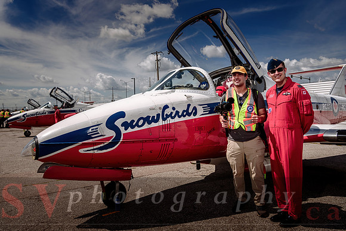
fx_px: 279
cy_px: 120
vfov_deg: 45.0
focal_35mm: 29
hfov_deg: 63.6
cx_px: 167
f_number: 7.1
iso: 64
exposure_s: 1/250
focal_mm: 28
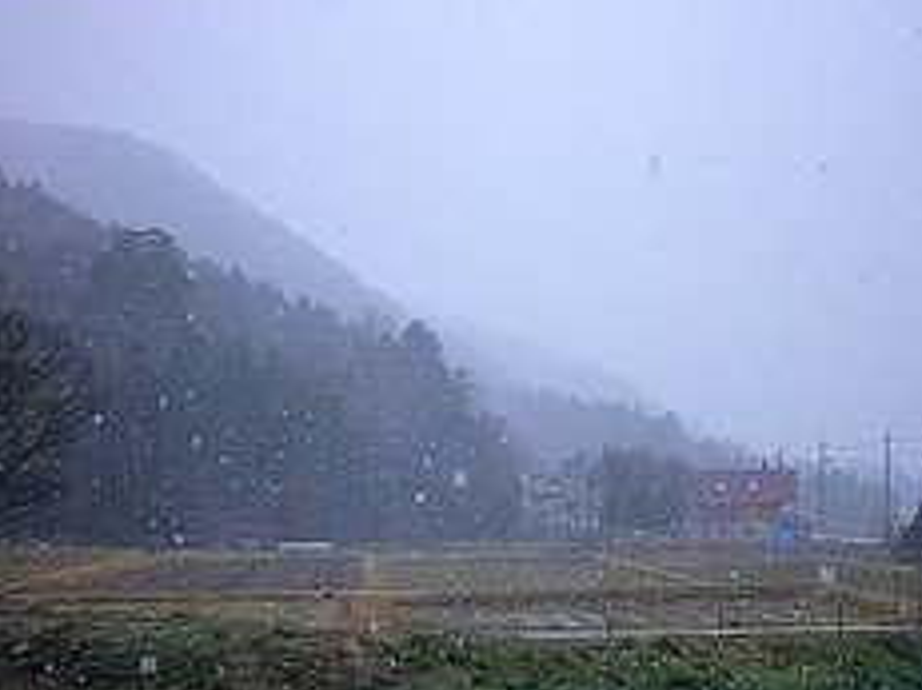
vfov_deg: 17.9
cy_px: 475
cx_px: 475
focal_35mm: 82
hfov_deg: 23.8
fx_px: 2183
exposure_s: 1/320
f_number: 3.5
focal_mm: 5.6
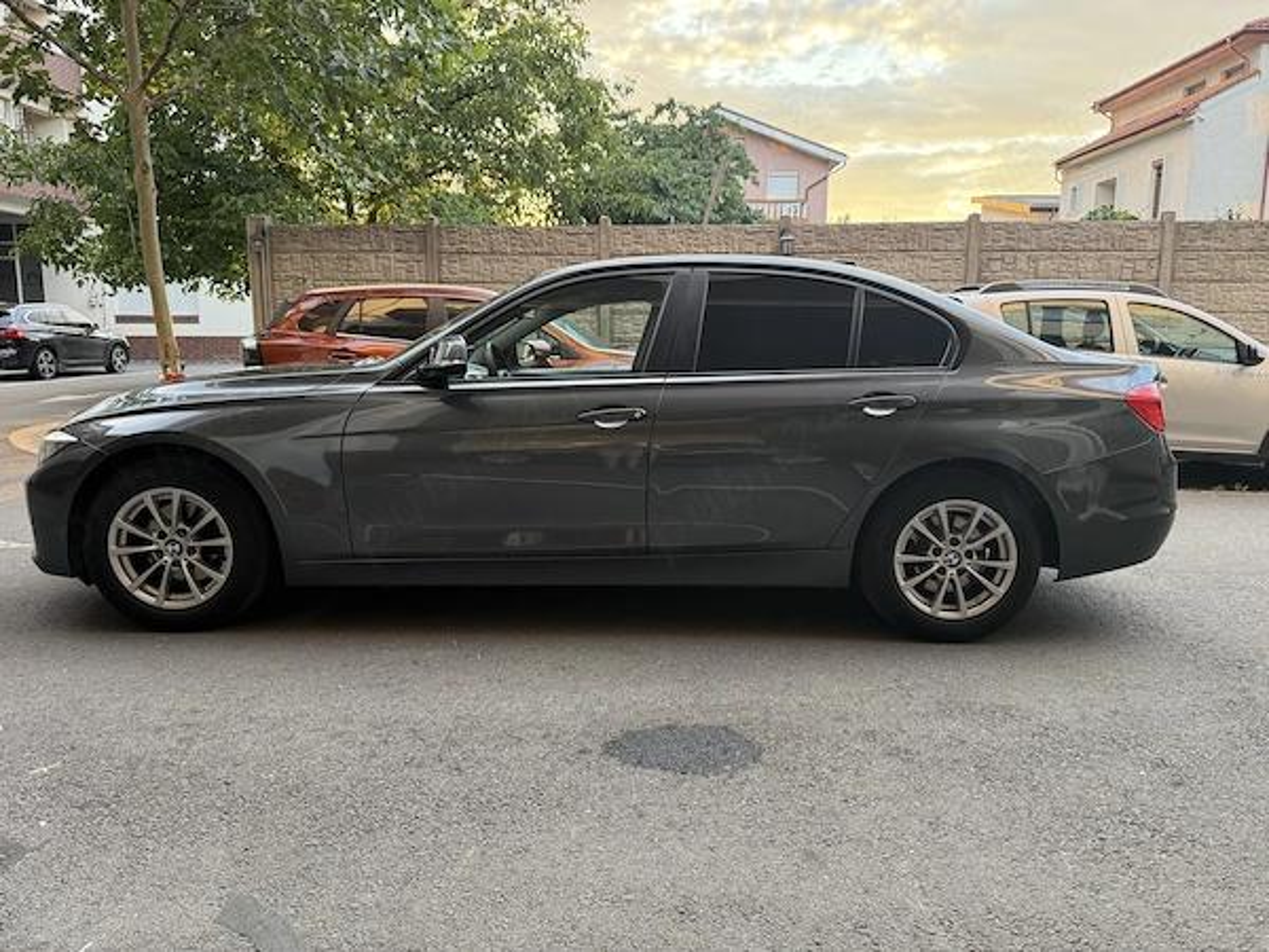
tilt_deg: -9.1
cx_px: 634
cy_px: 476
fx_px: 880
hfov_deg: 71.6
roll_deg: -0.1
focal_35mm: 24
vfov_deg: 56.8
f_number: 1.78
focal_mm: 6.76
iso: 200
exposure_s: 1/98
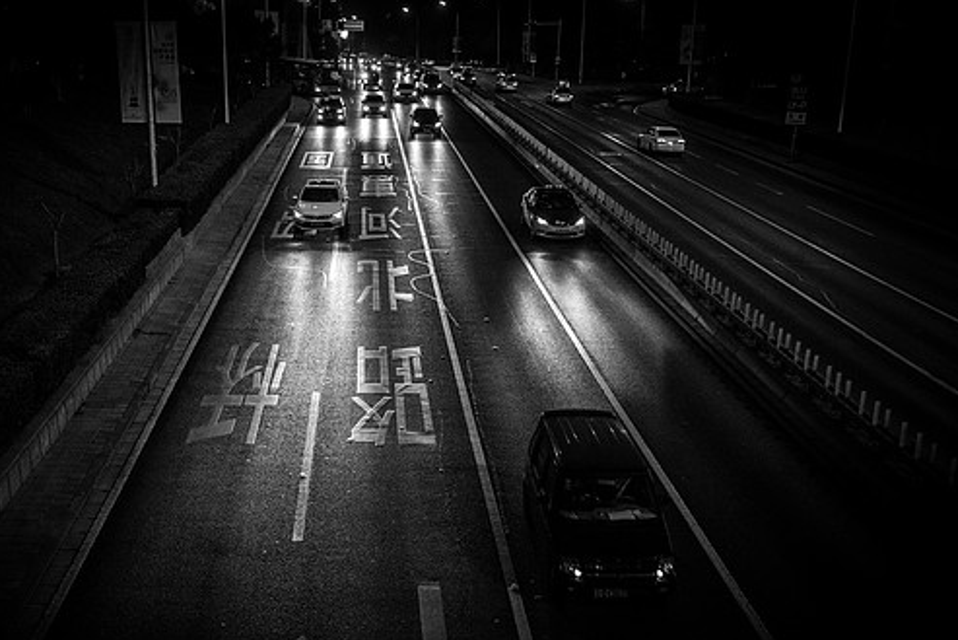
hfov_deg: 48.3
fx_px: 1065
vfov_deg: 33.4
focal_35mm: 40
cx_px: 400
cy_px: 371
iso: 1000
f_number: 4
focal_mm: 34
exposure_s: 1/160
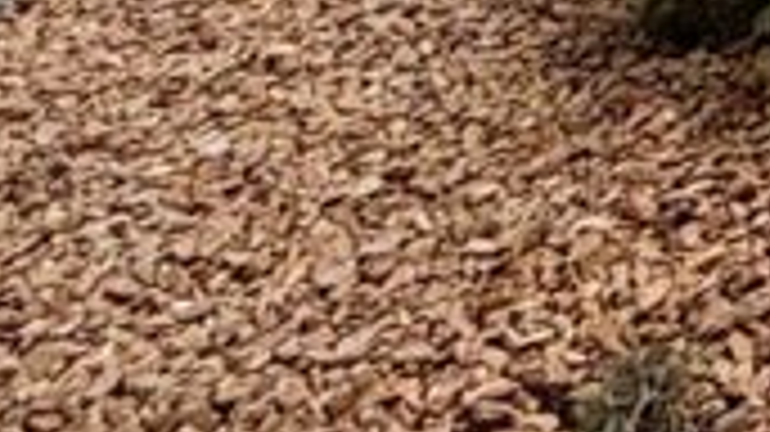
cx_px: 2258
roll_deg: -0.9
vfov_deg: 7.2
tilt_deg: -1.1
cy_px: -1332
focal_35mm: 122
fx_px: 2490
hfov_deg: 11.3
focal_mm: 2.22
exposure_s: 1/1050
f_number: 2.2
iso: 20
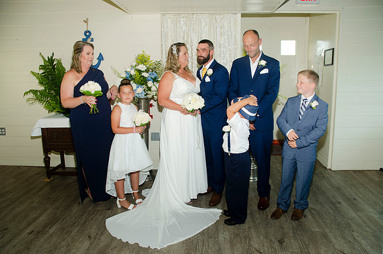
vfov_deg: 47.7
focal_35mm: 27
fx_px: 287
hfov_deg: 67.5
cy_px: 127
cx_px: 192
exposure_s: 1/125
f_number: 5.6
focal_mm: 18
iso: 400
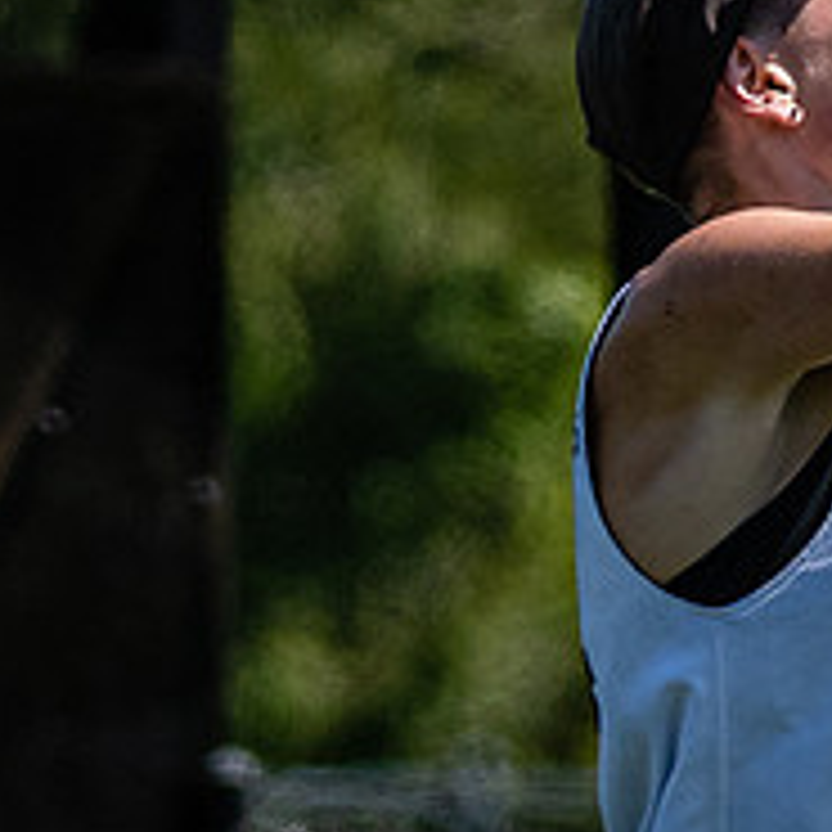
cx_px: 632
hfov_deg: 0.9
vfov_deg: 0.9
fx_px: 50361
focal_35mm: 1852
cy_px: 461
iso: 200
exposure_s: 1/2500
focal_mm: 200
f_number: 4
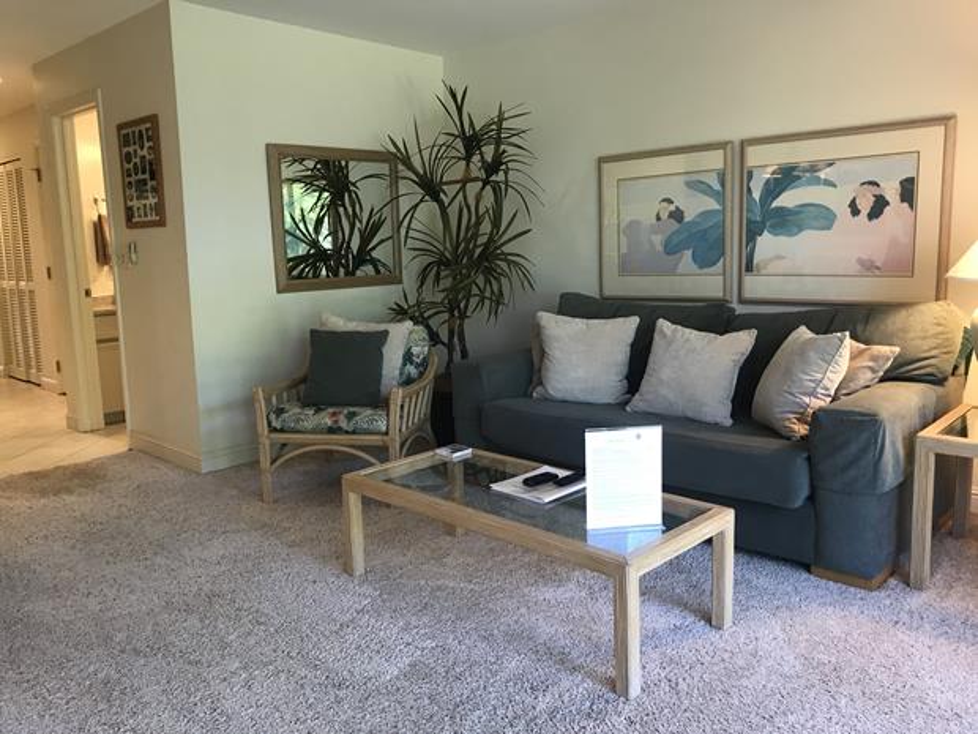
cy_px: 367
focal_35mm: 28
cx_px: 489
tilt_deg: -9.2
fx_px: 791
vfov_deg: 49.7
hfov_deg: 63.4
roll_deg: +1.3
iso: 40
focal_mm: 3.99
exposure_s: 1/20
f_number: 1.8
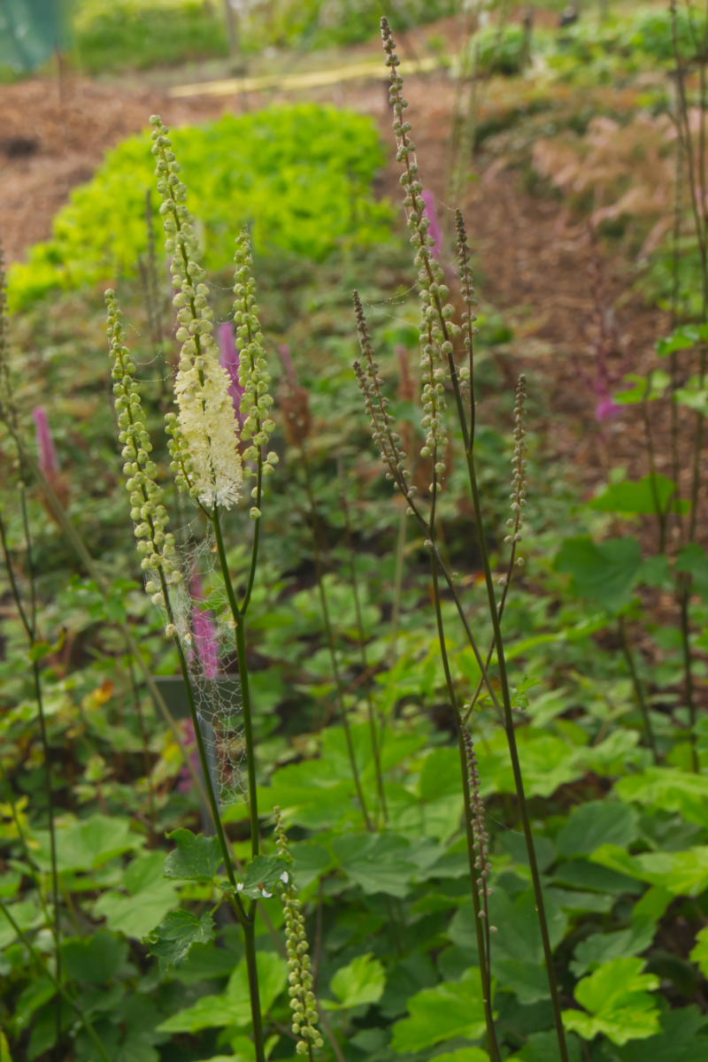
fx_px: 2434
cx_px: 354
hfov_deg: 16.6
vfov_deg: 24.6
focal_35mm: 82
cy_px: 531
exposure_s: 1/100
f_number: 13
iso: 1600
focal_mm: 55
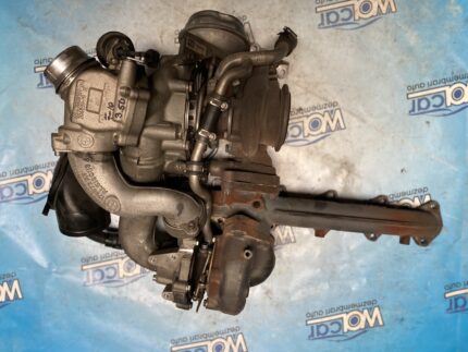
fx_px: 352
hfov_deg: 67.3
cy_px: 176
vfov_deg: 53.1
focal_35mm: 26
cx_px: 234
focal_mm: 4.25
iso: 80
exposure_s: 1/100
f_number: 1.8
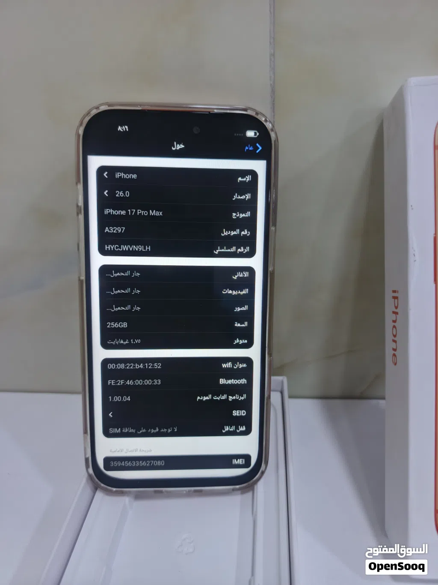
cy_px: 292
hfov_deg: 58.9
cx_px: 219
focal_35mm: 23
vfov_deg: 73.9
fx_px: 388
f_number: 1.7
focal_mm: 5.25
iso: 539
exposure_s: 1/50
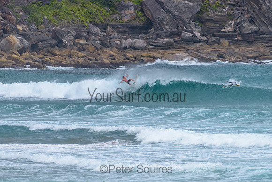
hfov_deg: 3.4
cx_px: 132
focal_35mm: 613
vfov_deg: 2.2
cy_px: 89
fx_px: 4634
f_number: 5.6
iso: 360
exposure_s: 1/2000
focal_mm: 500
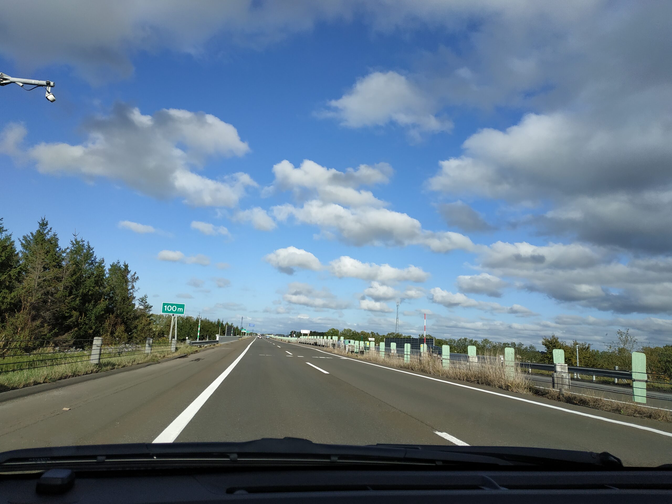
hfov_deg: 71.6
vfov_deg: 56.8
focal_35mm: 24
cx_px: 336
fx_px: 466
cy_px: 252
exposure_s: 1/1575
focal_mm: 3.94
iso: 100
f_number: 1.9
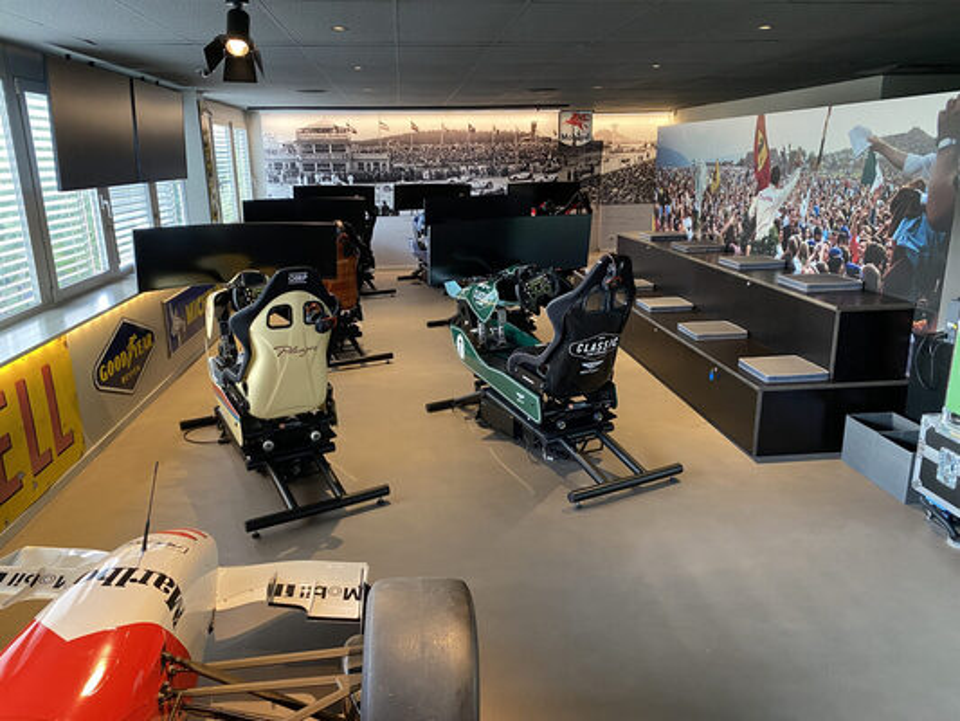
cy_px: 360
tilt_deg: -16.1
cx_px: 480
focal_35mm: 26
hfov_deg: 67.3
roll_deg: +0.5
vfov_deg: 53.1
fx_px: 721
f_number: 1.8
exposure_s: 1/50
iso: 320
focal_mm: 4.25
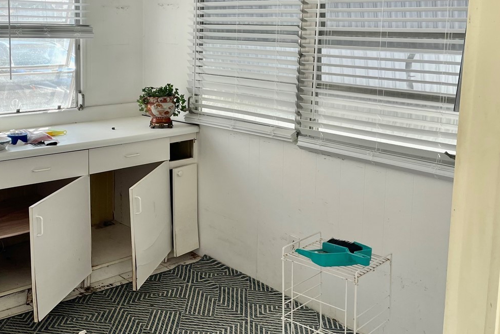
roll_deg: -0.3
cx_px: 149
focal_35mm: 44
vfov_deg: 30.2
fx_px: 611
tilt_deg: -9.0
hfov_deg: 43.6
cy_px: 100
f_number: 1.6
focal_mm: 4.2
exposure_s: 1/172
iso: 32
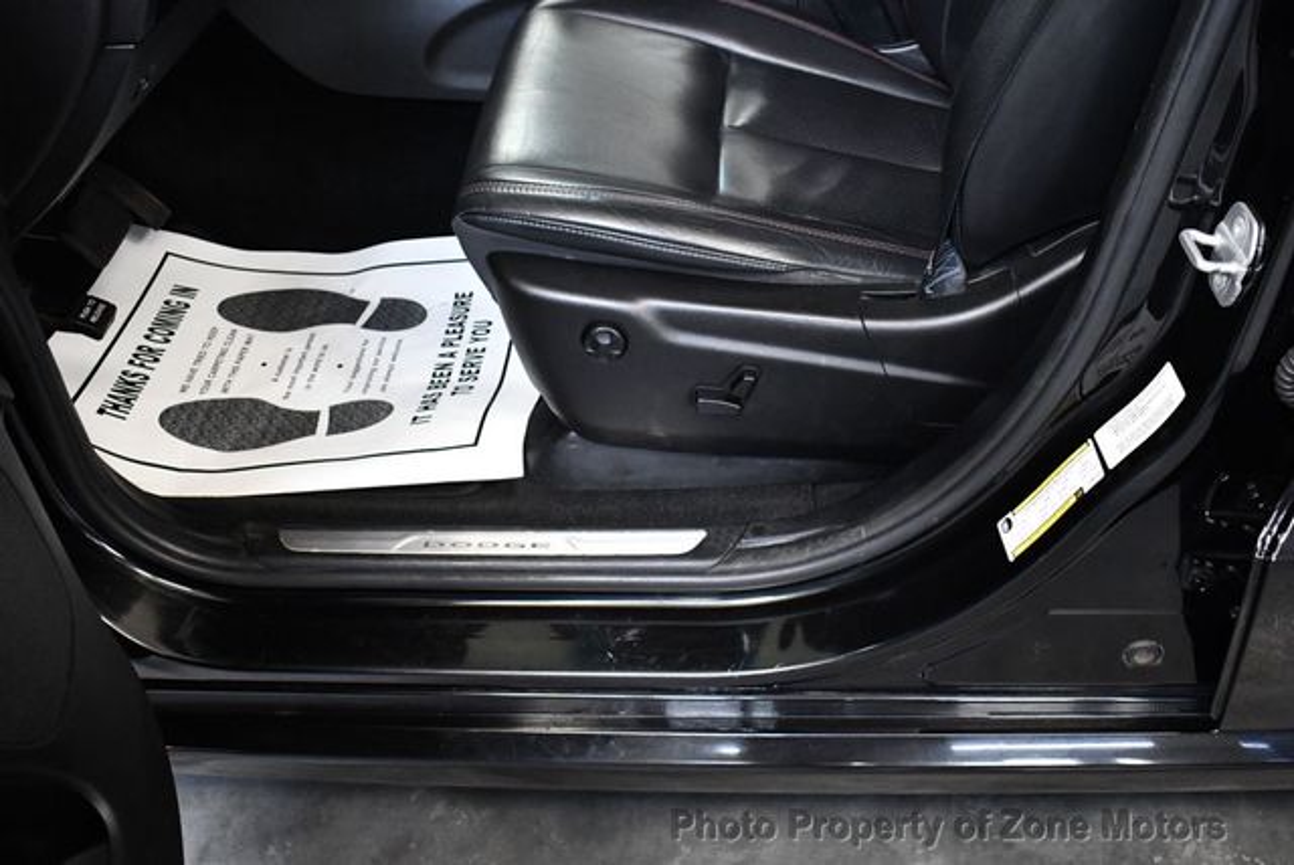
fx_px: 1295
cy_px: 432
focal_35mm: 36
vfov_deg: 36.9
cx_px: 647
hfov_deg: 53.1
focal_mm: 18
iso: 2800
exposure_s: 1/125
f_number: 3.5
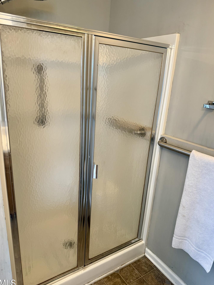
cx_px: 103
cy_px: 148
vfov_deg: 69.4
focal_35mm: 25
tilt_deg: -18.6
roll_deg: -3.1
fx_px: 206
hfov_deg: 54.9
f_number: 1.78
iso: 160
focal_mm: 6.76
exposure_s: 1/60
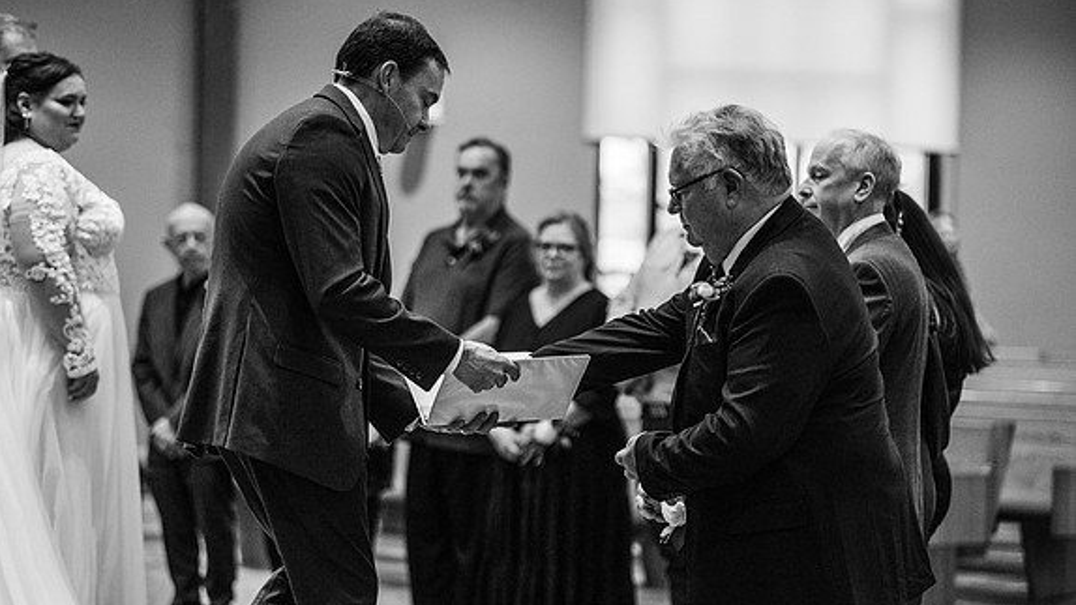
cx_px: 534
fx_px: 3624
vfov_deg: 9.6
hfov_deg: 16.9
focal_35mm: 127
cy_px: 323
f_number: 2.8
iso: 2000
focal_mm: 120
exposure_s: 1/250
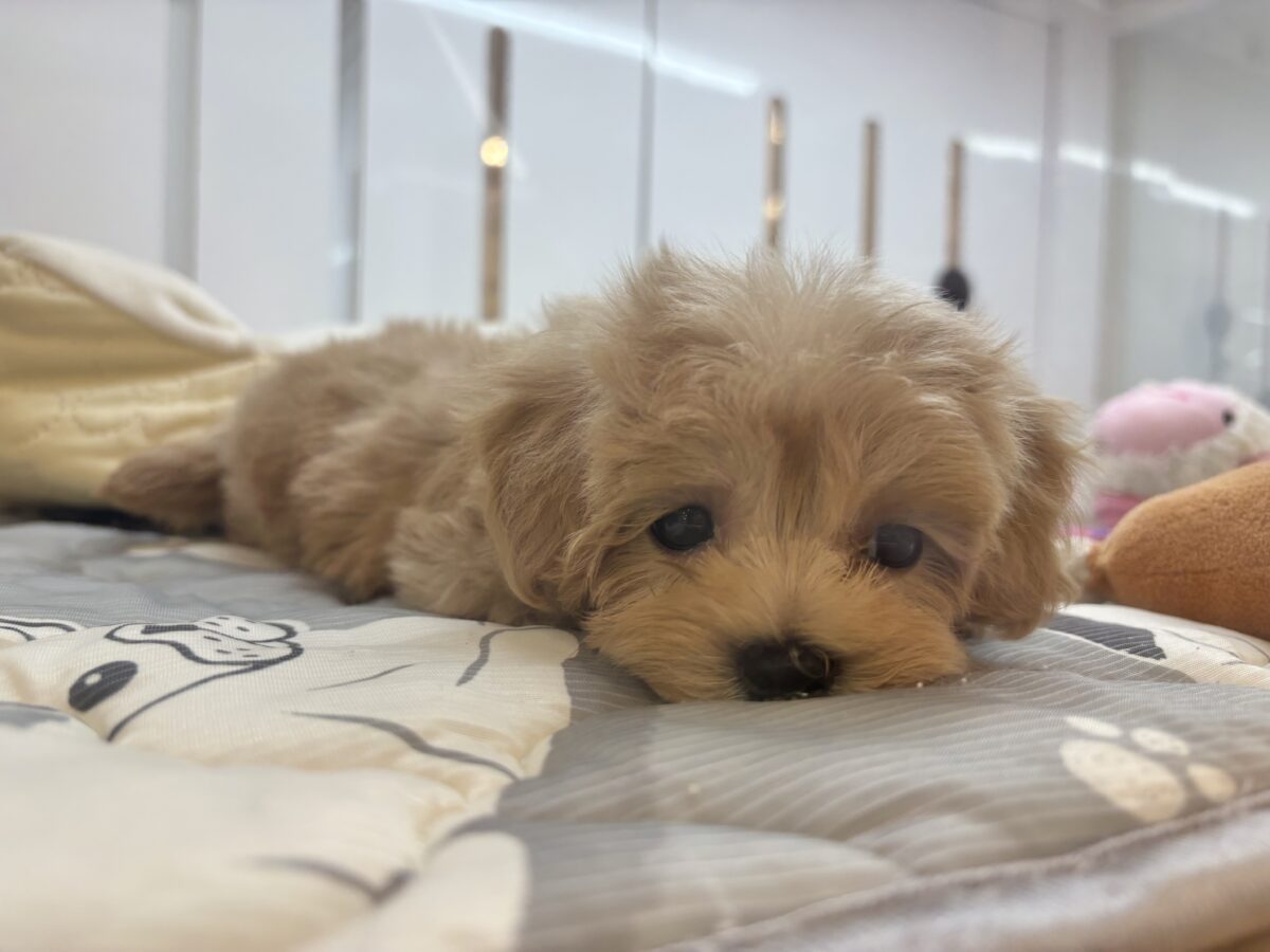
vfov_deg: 53.1
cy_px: 476
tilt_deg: -2.7
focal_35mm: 26
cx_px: 635
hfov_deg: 67.3
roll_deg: -1.6
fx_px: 954
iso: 64
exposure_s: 1/100
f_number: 1.6
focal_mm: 5.96
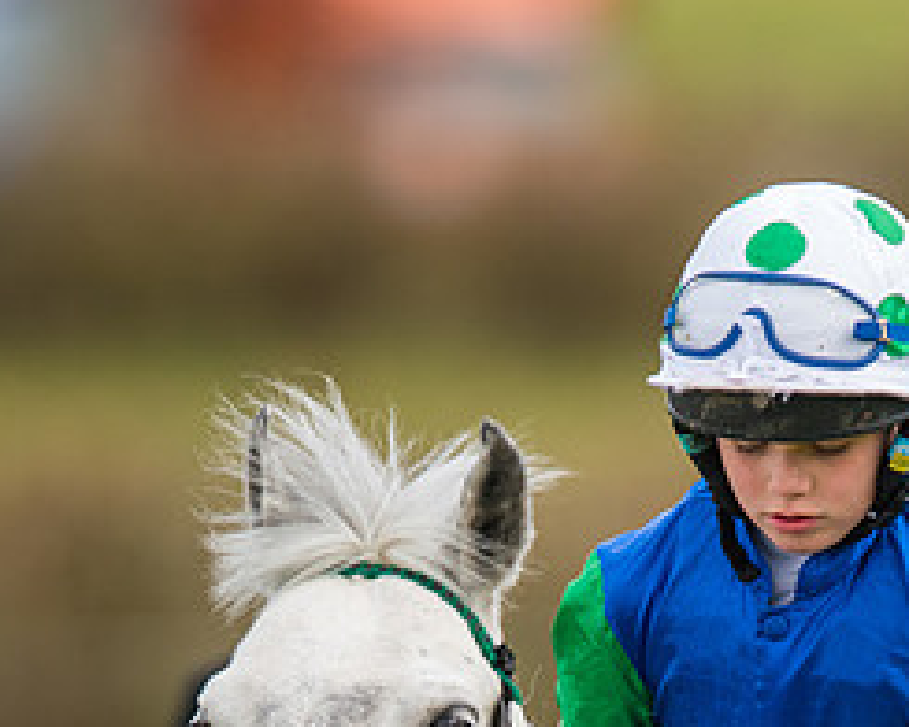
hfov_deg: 1.9
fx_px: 27818
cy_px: 708
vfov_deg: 1.5
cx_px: 831
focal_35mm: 1034
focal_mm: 400
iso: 400
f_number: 4
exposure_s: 1/1600
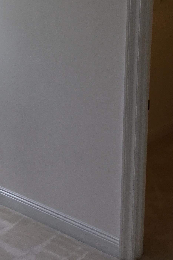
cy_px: 57
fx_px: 497
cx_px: -6
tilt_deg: -9.6
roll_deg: -0.6
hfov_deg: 19.1
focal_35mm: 69
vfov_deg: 28.7
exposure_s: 1/40
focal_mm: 3.3
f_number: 2.4
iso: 25
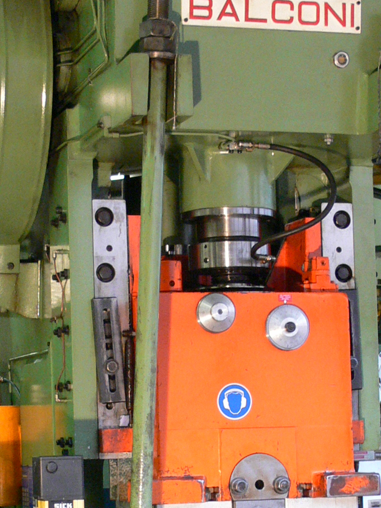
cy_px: 442
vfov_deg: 17.7
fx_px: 1614
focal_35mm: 110
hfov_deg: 13.5
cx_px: 157
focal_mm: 8.3
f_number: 2.8
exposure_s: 1/15
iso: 200
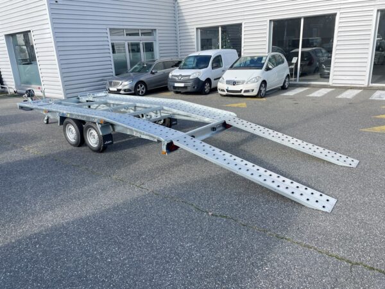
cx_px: 192
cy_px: 144
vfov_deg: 53.1
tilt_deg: -17.5
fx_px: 289
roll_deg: +2.8
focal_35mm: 26
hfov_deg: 67.3
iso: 32
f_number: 1.6
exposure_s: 1/1159
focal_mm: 4.2
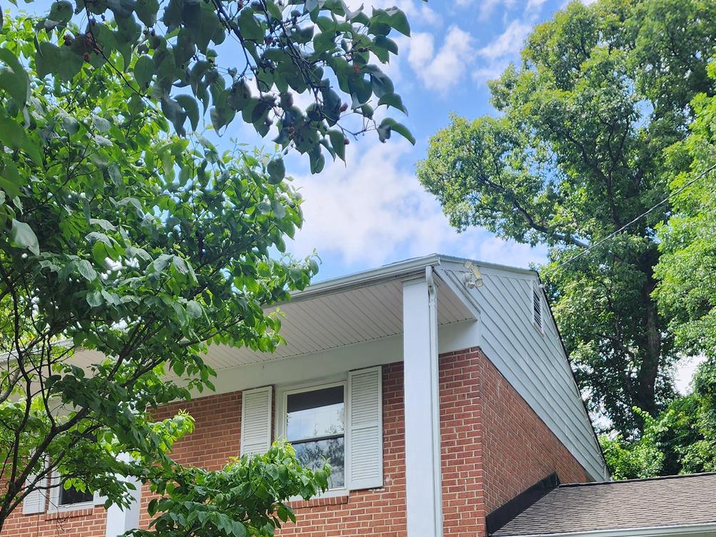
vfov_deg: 29.8
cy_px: 463
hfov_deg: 40.0
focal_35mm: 47
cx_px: 245
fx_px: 972
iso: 12
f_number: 1.8
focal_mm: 6.4
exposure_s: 1/345
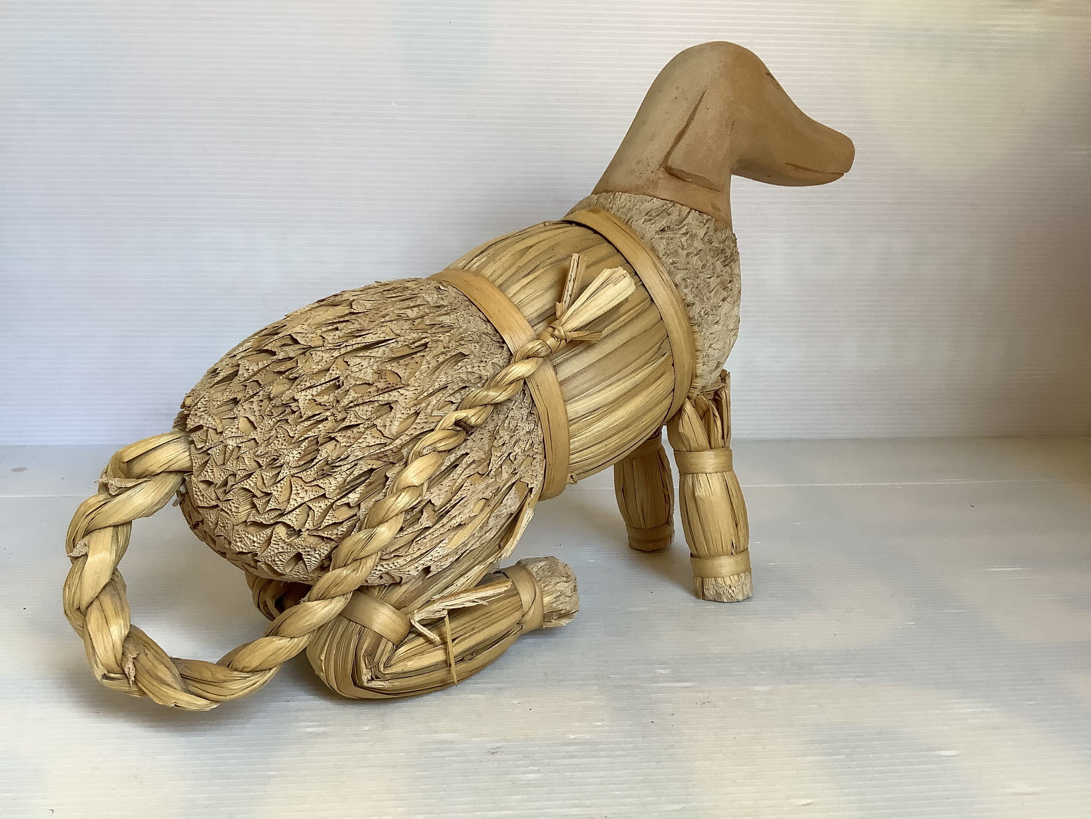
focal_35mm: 31
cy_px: 410
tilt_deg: -12.9
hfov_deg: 58.4
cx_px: 546
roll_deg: +0.0
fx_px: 977
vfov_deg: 45.4
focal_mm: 3.3
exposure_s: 1/50
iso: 80
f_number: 2.4
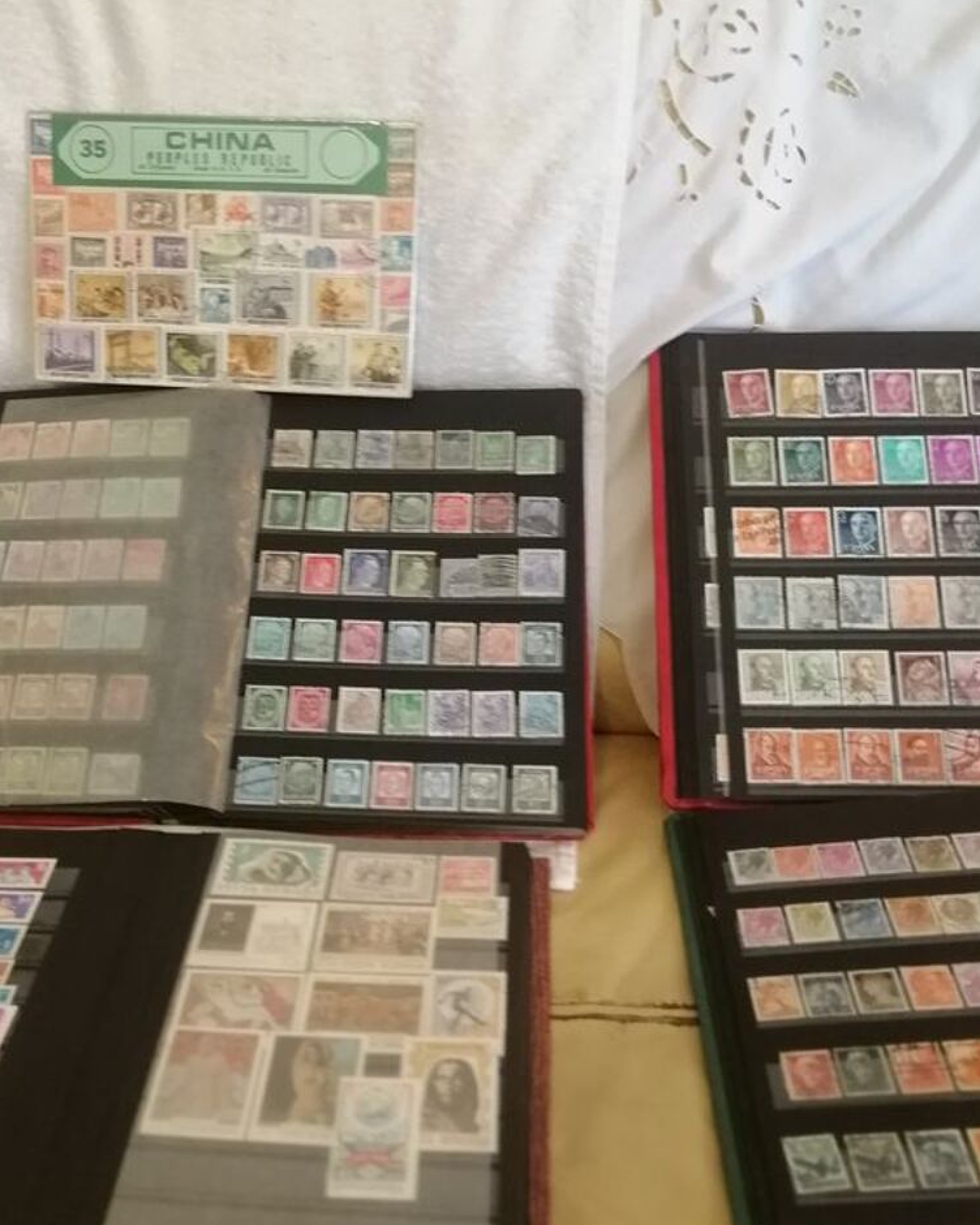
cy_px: 609
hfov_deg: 40.9
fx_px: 1305
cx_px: 373
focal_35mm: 36
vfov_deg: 50.3
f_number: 4
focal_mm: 3.95
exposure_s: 1/50
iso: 500
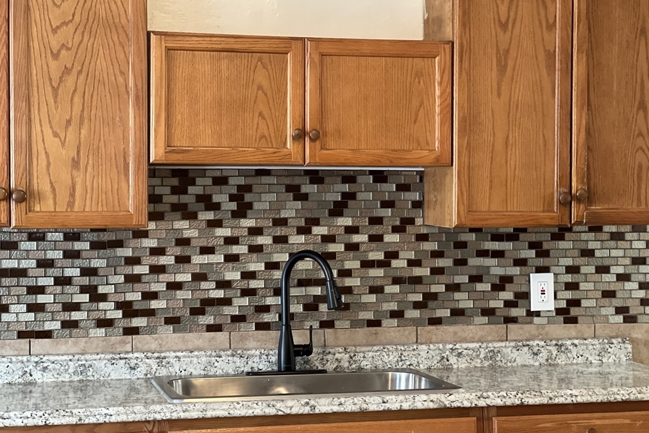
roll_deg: +0.1
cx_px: 322
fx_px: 1460
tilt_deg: -0.6
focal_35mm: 81
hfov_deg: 25.1
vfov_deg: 16.9
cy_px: 221
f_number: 2.8
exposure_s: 1/24
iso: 320
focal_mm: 9
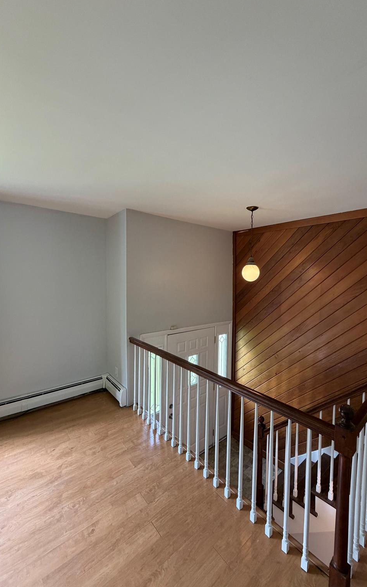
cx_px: 208
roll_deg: -1.6
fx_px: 240
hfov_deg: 74.4
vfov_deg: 101.5
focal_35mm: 15
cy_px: 291
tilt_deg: -2.4
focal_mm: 2.22
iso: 200
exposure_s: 1/60
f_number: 2.2
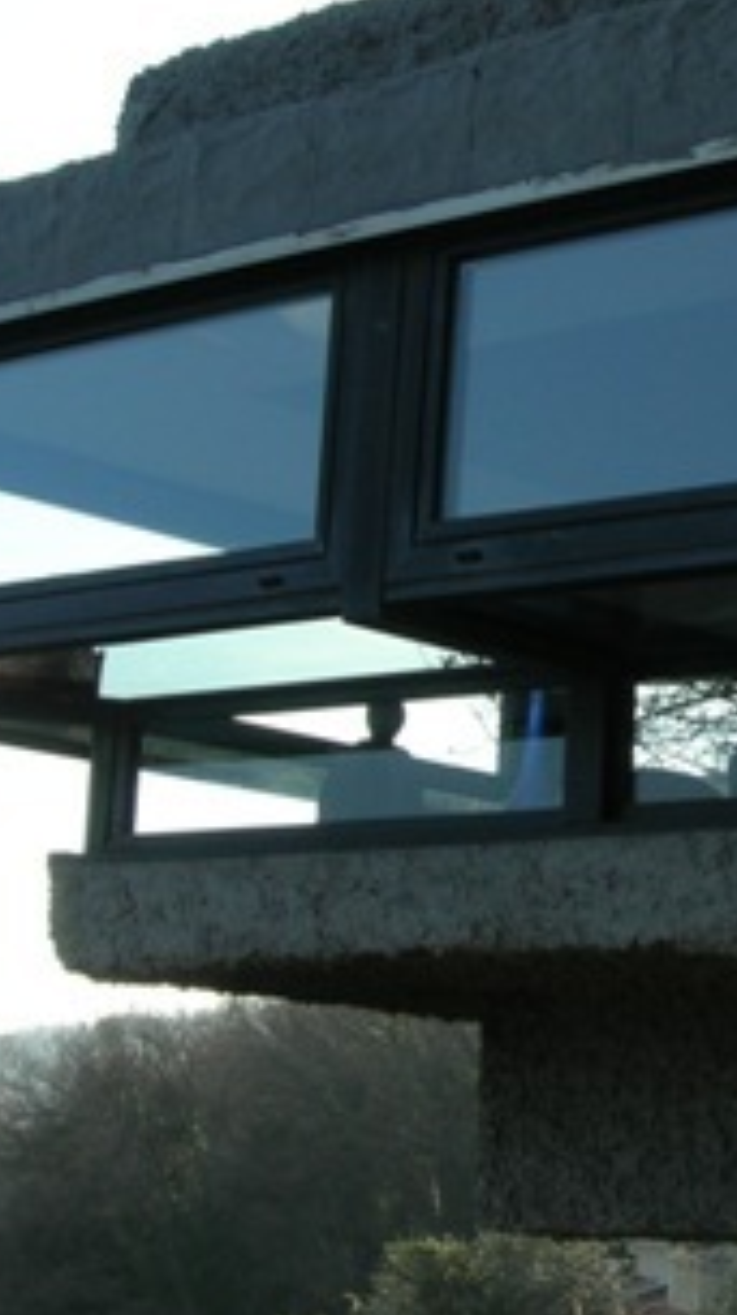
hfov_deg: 13.6
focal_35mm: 87
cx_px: 828
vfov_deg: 24.5
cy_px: 599
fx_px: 3030
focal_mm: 7.8
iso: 64
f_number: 4.8
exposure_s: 1/370
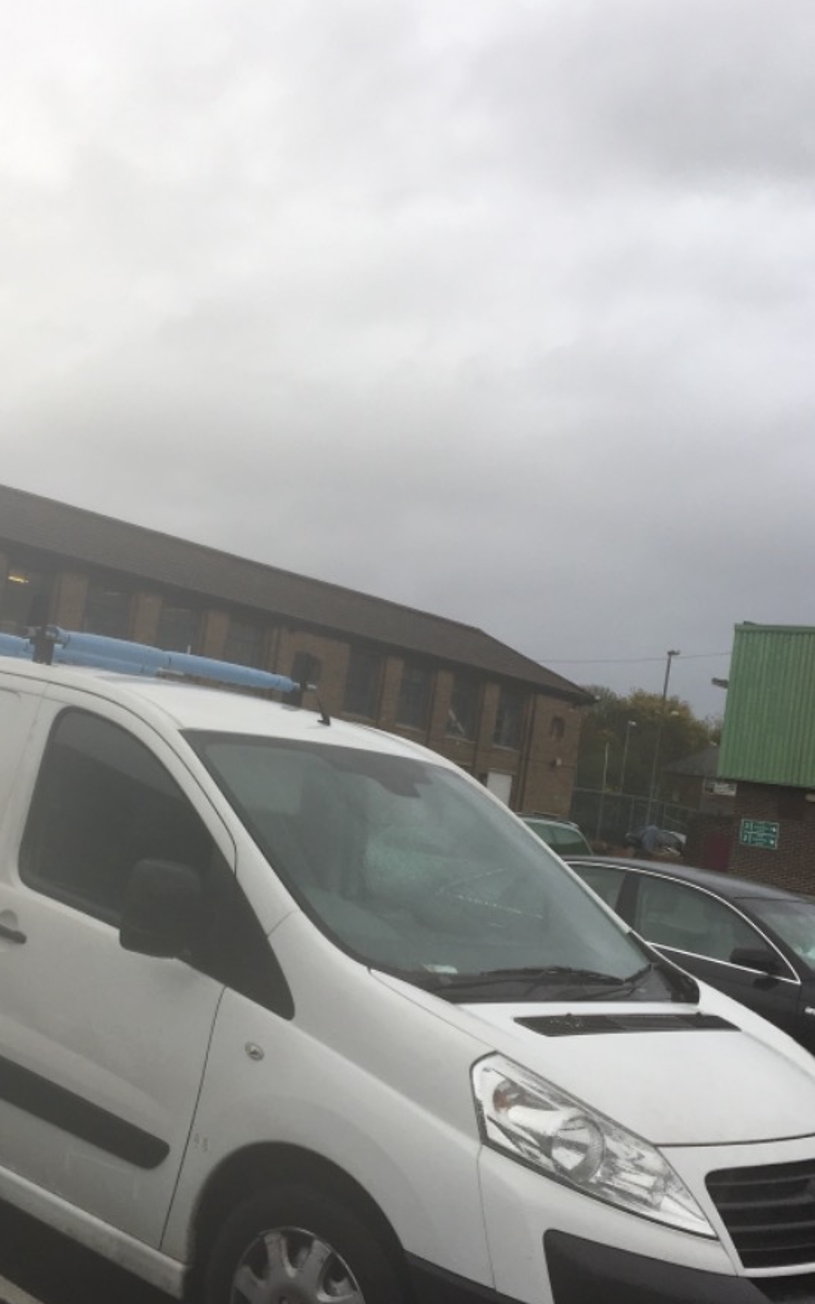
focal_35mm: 42
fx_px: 1492
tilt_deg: +4.6
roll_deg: -9.0
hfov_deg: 29.5
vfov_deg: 47.2
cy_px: 646
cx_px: 114
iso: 25
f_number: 2.2
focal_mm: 4.15
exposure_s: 1/313
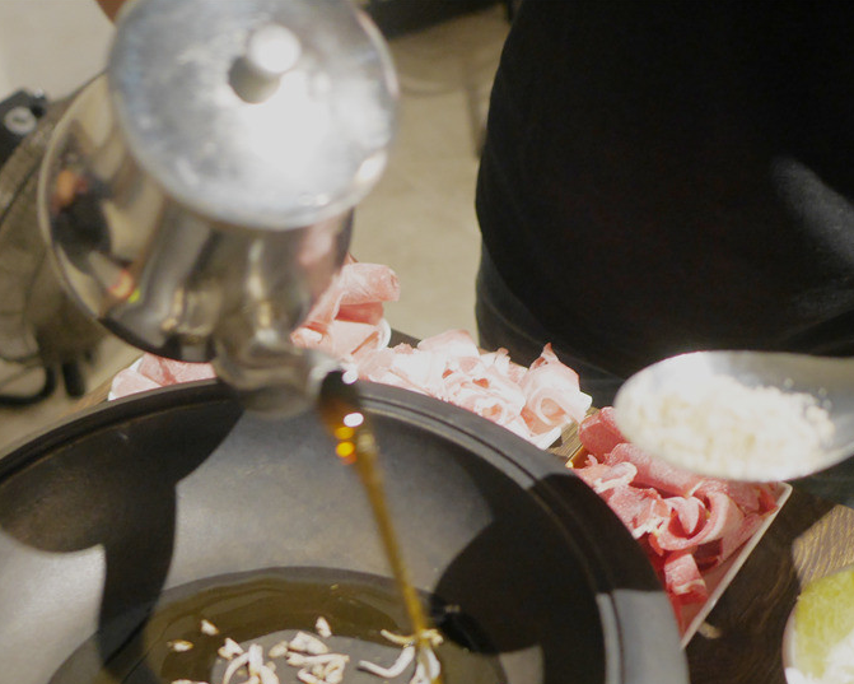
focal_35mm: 48
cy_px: 523
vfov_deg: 30.9
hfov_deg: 38.4
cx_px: 297
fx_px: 1213
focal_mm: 15
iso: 800
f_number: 1.7
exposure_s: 1/60
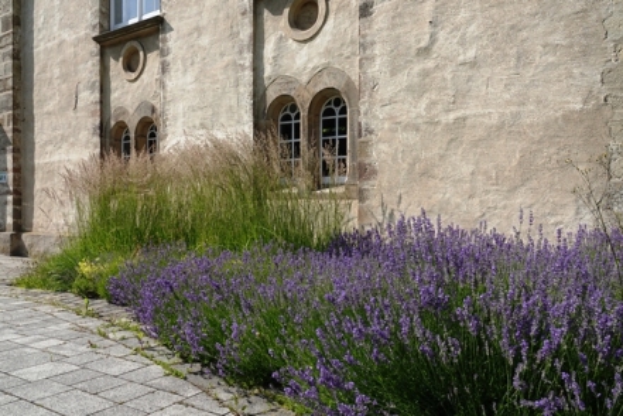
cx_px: 312
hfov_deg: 69.4
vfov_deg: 49.6
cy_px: 208
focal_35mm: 26
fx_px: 450
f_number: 8
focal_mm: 9.46
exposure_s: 1/200
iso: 100
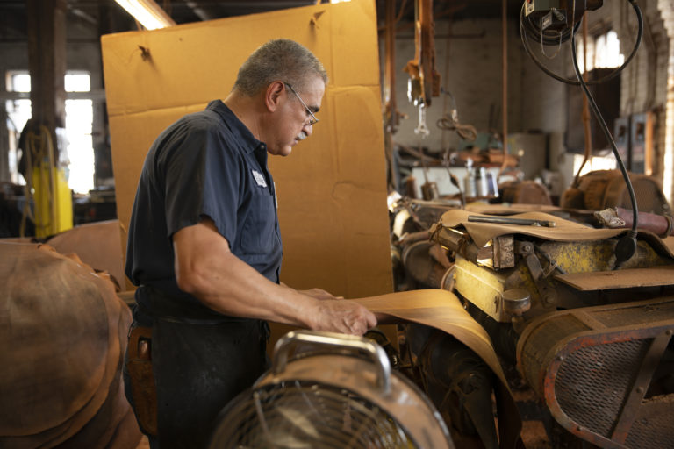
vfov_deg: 37.9
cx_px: 337
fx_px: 655
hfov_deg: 54.4
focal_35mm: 35
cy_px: 224
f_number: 2.8
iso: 200
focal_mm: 35
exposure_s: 1/50
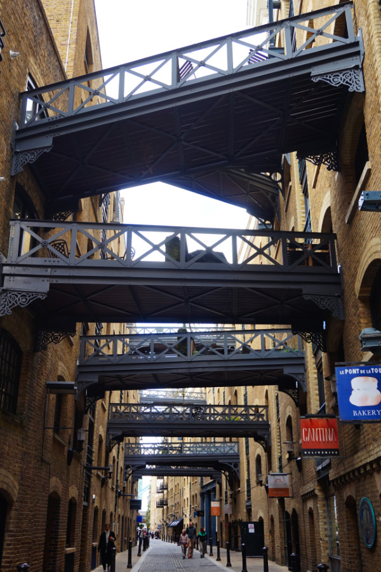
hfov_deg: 35.5
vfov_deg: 51.3
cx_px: 190
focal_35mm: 38
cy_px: 286
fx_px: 595
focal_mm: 25
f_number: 5
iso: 100
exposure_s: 1/60
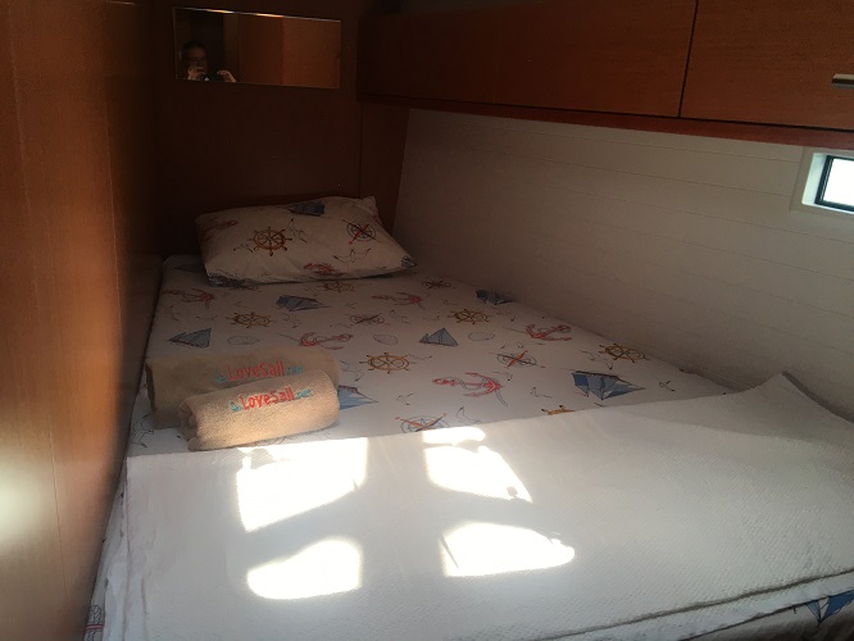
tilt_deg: -16.3
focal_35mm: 29
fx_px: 716
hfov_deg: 61.6
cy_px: 320
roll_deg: -5.7
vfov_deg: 48.3
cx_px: 427
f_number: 2.2
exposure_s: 1/33
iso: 25
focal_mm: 4.15
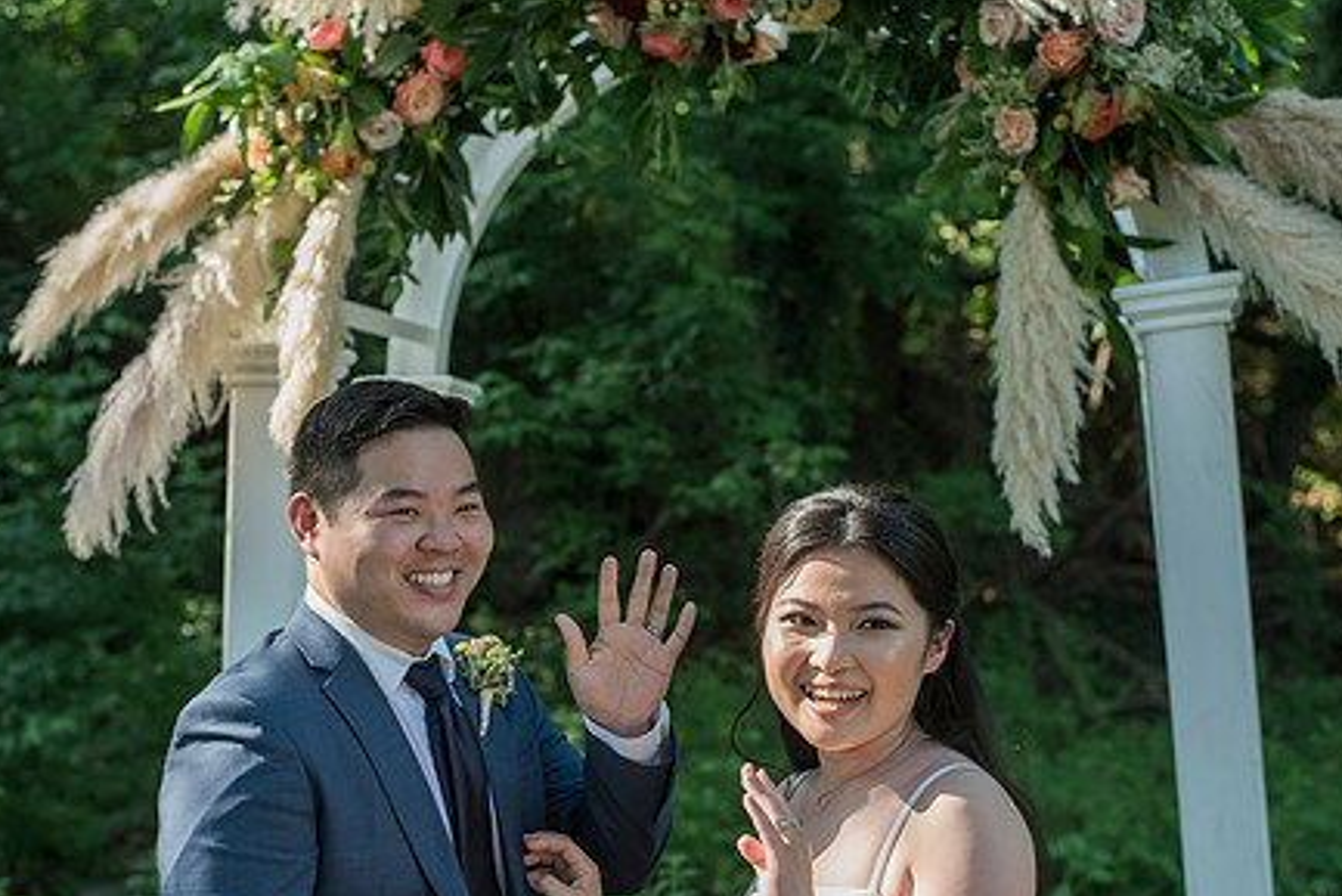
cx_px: 626
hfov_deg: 30.1
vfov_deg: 20.3
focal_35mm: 67
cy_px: 584
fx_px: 2498
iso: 1000
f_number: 4
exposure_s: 1/1000
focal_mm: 50
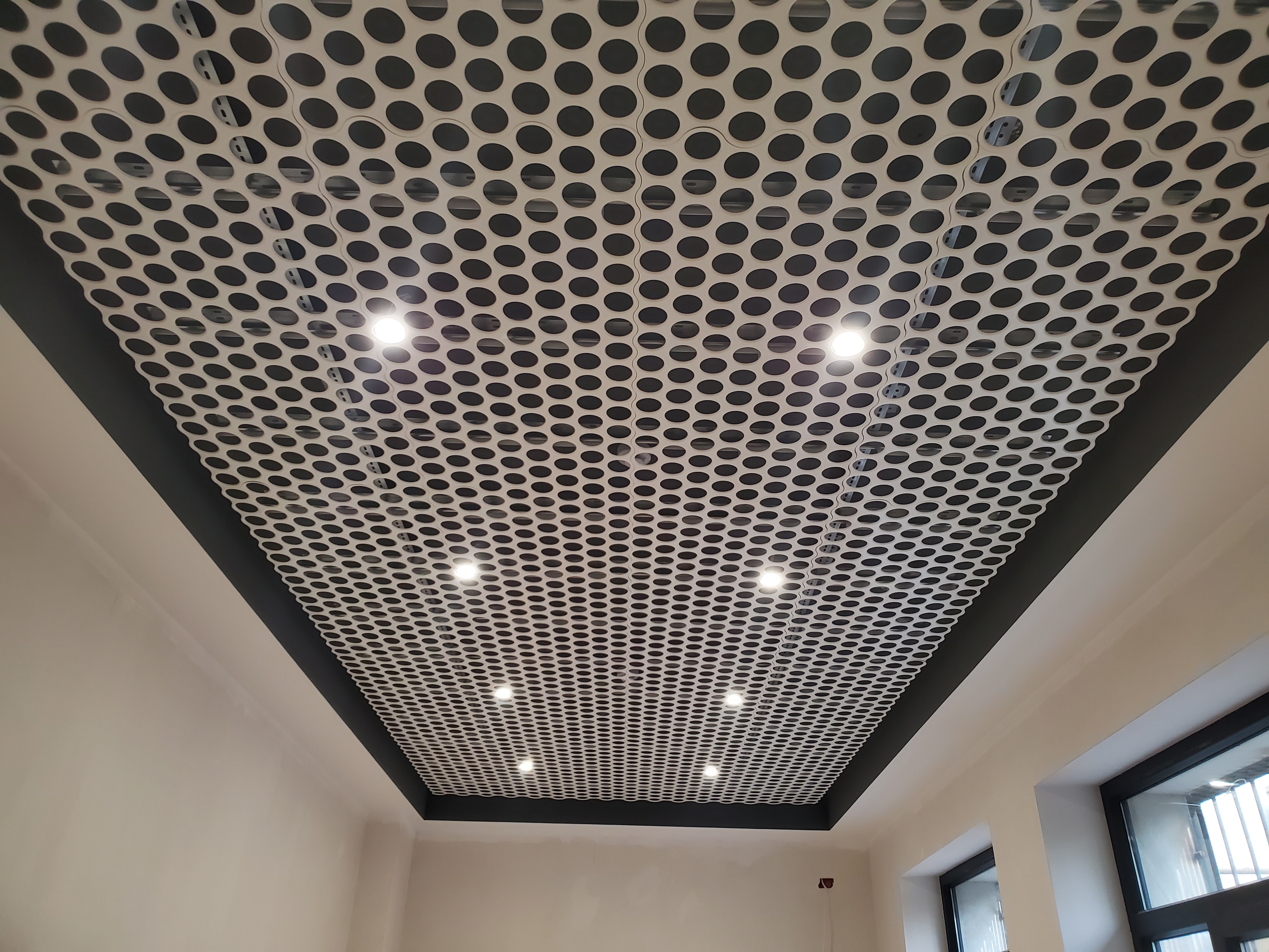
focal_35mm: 26
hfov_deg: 67.3
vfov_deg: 53.1
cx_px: 634
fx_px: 953
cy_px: 476
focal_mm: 4.3
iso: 200
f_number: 2.4
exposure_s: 1/50
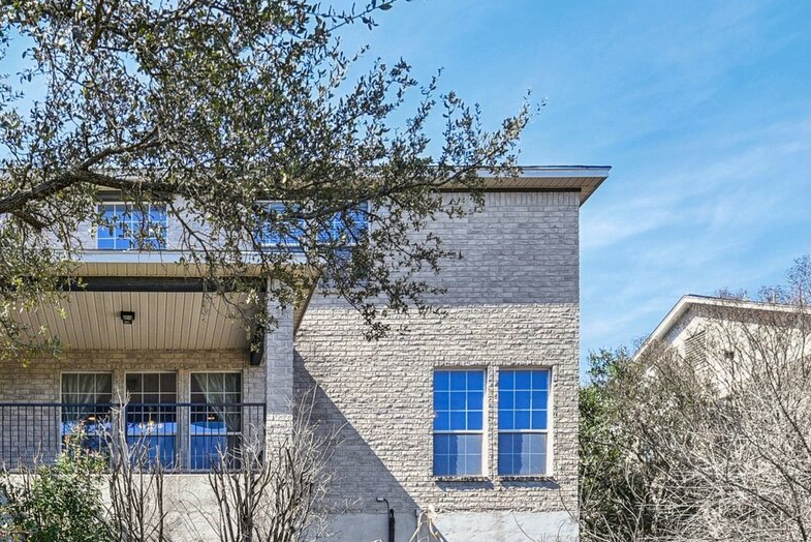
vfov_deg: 40.0
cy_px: 275
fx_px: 744
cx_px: 171
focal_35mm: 33
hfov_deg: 53.7
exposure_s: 1/160
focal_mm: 16
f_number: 8
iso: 400
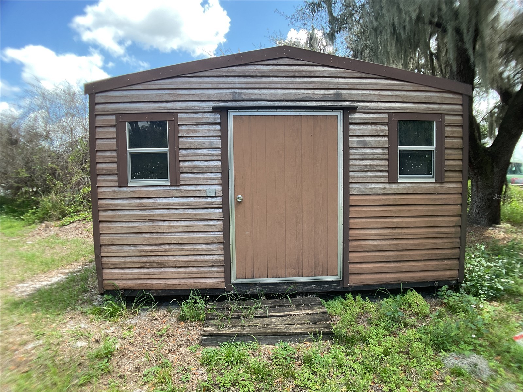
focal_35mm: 29
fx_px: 438
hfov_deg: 61.7
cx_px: 262
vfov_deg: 48.2
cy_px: 196
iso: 16
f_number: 1.8
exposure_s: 1/255
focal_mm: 3
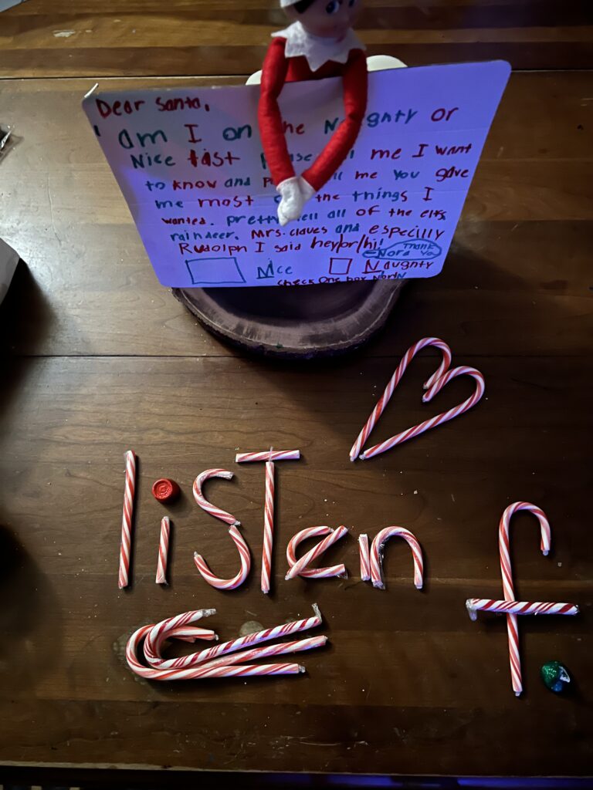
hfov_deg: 53.1
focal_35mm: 26
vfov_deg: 67.3
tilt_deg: -69.9
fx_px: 594
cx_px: 296
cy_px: 395
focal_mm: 5.7
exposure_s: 1/2
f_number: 1.5
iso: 800
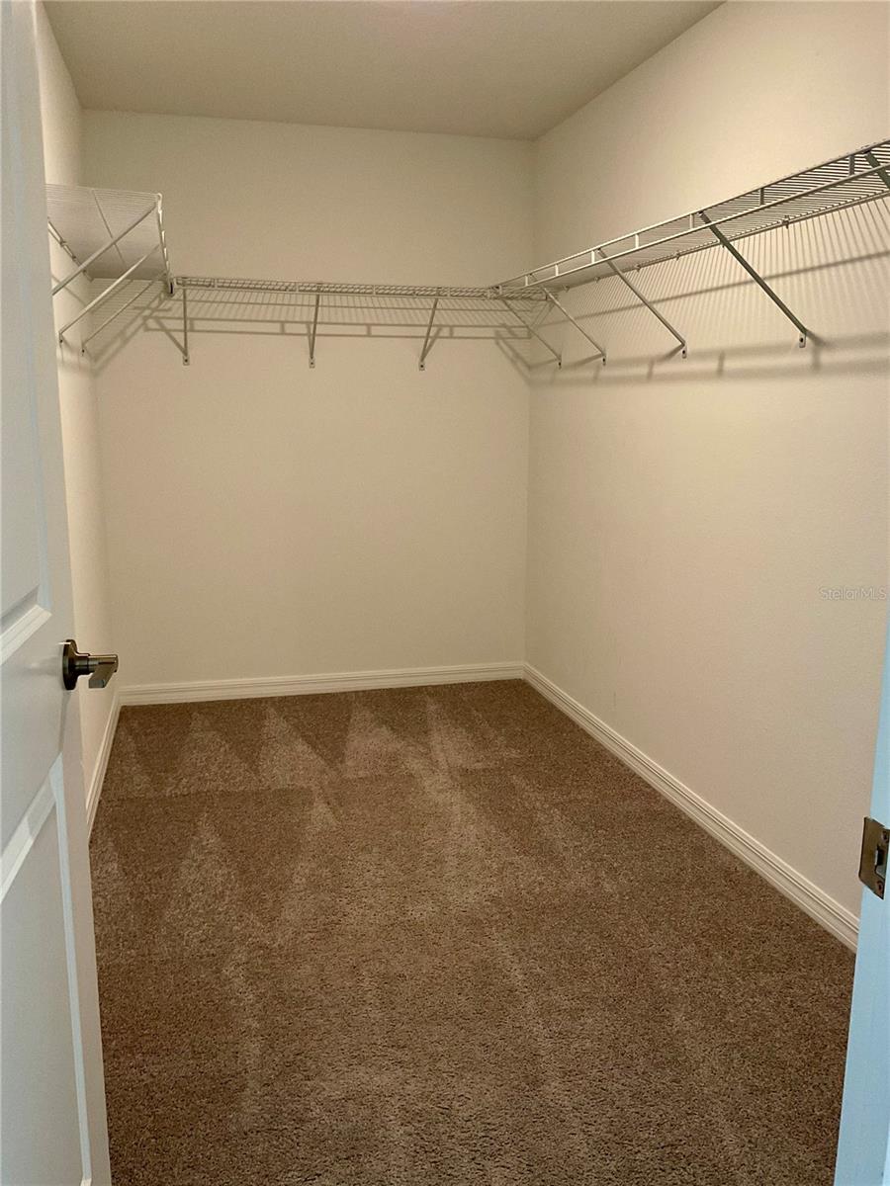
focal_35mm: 29
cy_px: 593
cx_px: 445
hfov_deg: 48.2
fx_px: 994
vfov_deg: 61.7
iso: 125
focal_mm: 3
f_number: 1.8
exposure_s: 1/60
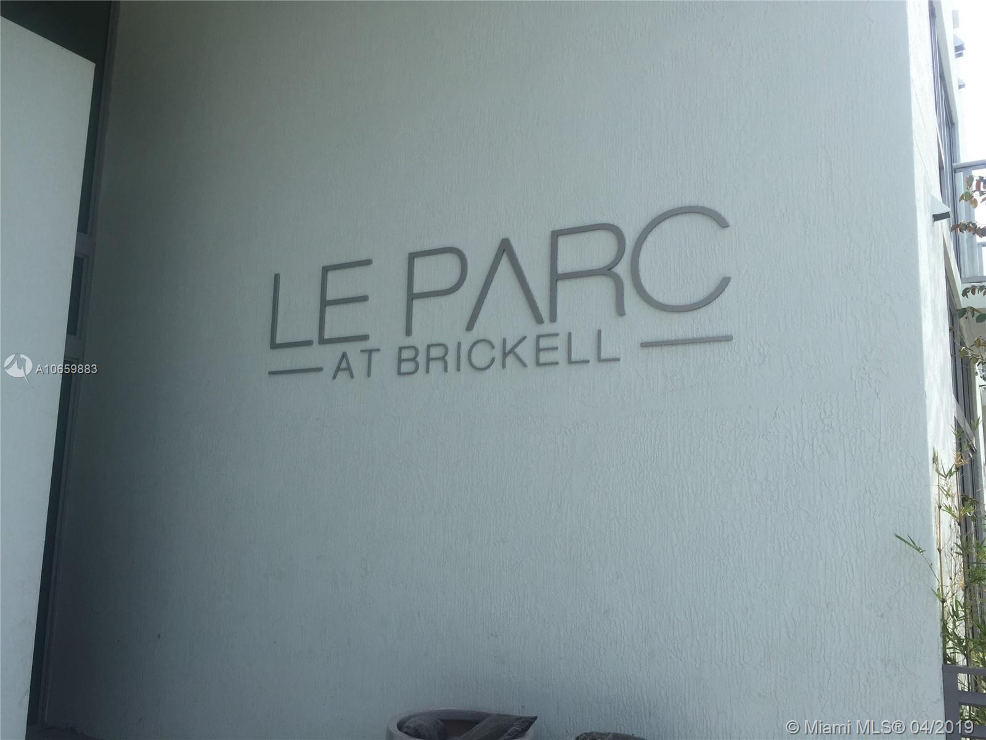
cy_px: 370
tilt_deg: +8.4
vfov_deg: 48.2
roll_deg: -2.3
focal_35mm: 29
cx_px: 493
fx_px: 826
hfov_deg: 61.7
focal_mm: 4.15
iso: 32
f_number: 2.2
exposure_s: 1/1364
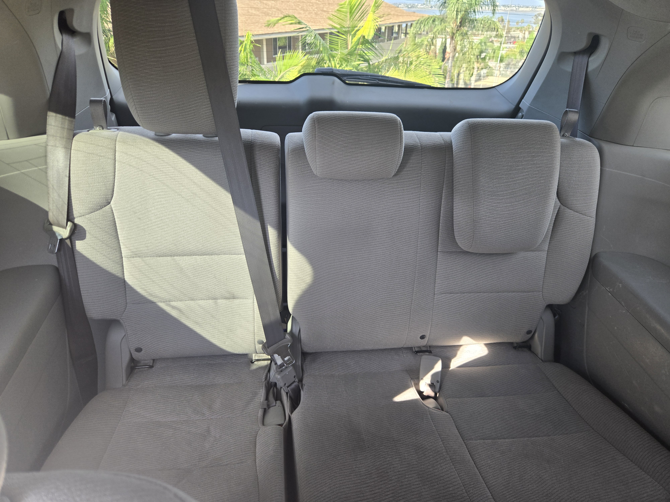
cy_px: 251
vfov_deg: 58.9
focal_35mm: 23
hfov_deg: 73.9
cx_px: 335
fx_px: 445
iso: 80
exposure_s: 1/180
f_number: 1.8
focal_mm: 5.4
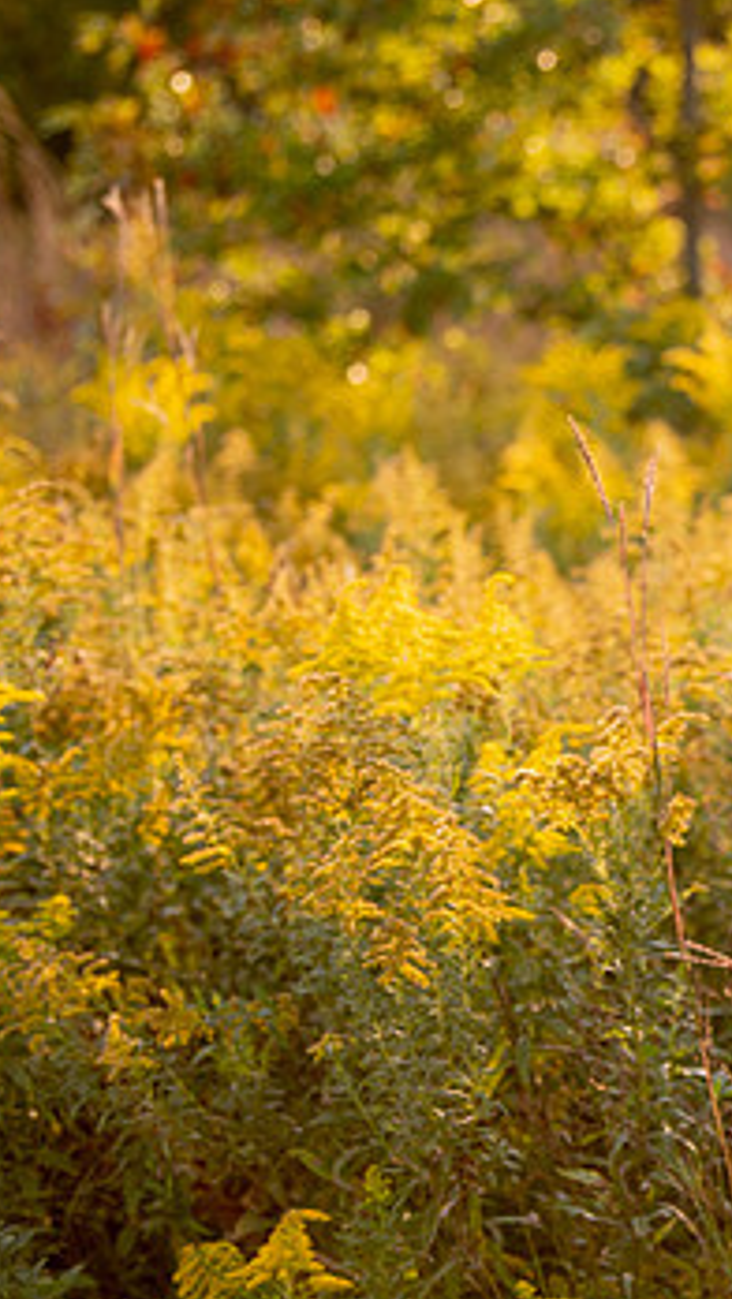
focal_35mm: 167
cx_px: 1036
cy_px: 707
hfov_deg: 7.2
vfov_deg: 12.9
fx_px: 5757
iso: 400
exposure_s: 1/1000
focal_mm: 85
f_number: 3.2
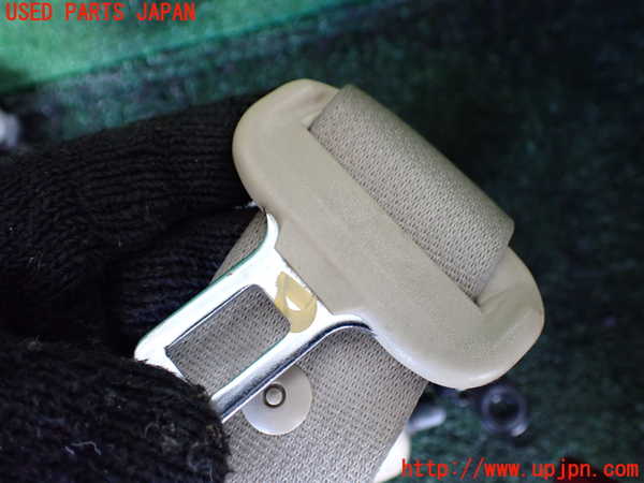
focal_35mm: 30
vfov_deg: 46.8
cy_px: 242
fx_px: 558
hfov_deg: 60.0
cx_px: 322
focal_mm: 5.4
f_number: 2.3
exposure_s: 1/125
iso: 800
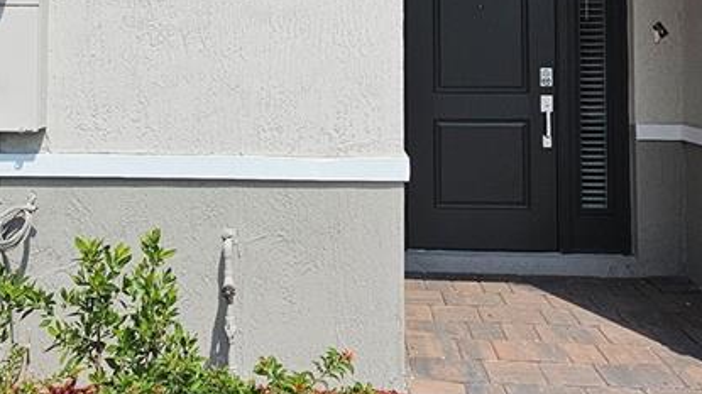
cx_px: 286
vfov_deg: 27.6
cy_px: 19
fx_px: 763
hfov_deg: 49.2
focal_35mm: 41
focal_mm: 2.2
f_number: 2.2
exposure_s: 1/4566
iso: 50
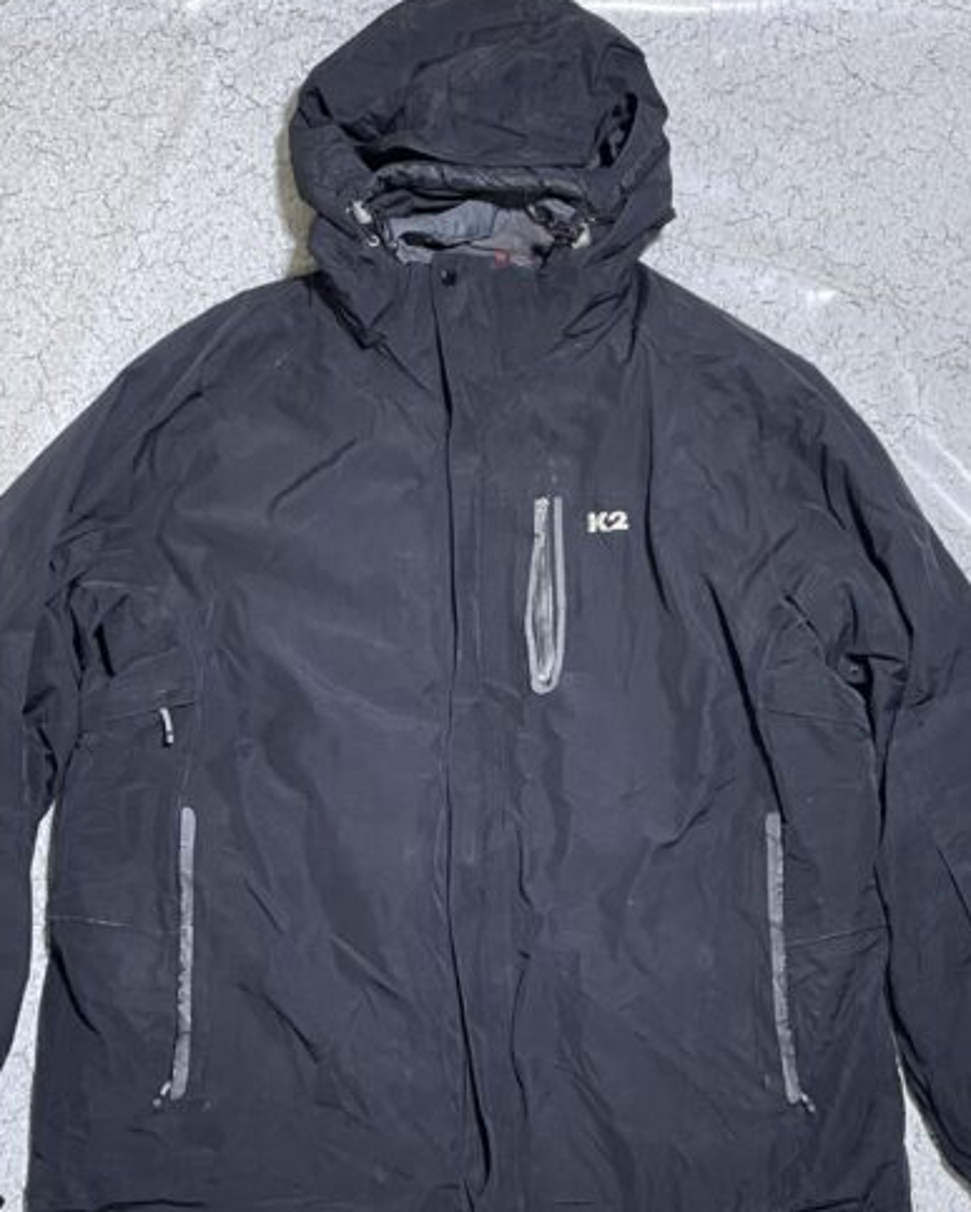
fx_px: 1005
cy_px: 636
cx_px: 474
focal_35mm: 28
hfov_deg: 51.6
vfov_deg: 62.1
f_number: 1.6
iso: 125
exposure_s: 1/50
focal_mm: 4.2
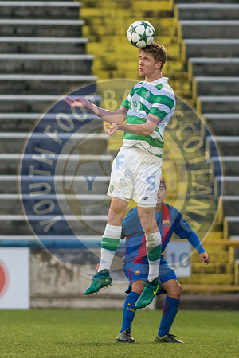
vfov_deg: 4.6
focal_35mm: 450
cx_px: 120
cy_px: 179
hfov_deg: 3.1
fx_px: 4481
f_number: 2.8
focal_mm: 300
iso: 1400
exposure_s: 1/1000
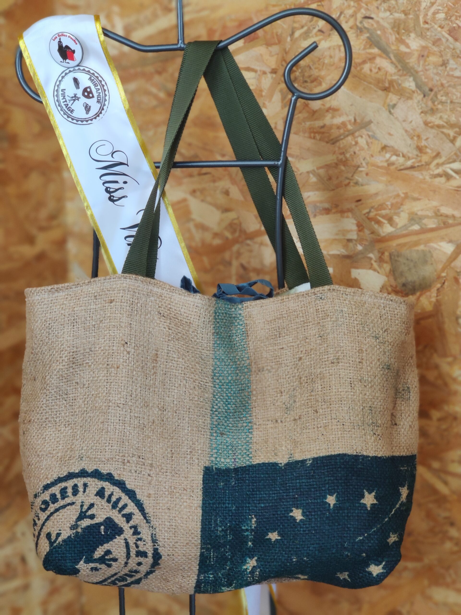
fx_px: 1314
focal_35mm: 74
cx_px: 230
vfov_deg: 26.3
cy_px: 308
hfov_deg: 19.9
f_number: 2.44
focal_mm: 6.95
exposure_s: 1/50
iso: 800
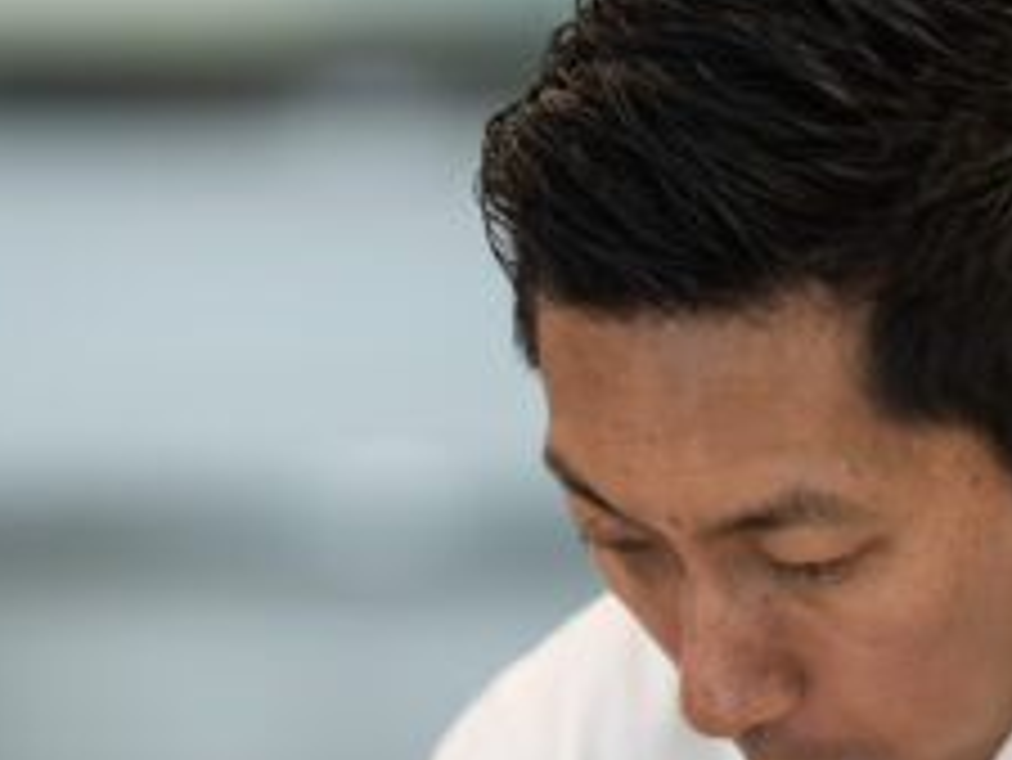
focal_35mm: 460
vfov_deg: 3.2
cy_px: 1153
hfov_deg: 4.3
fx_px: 13455
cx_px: 841
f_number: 1.4
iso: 500
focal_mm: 105
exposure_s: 1/500
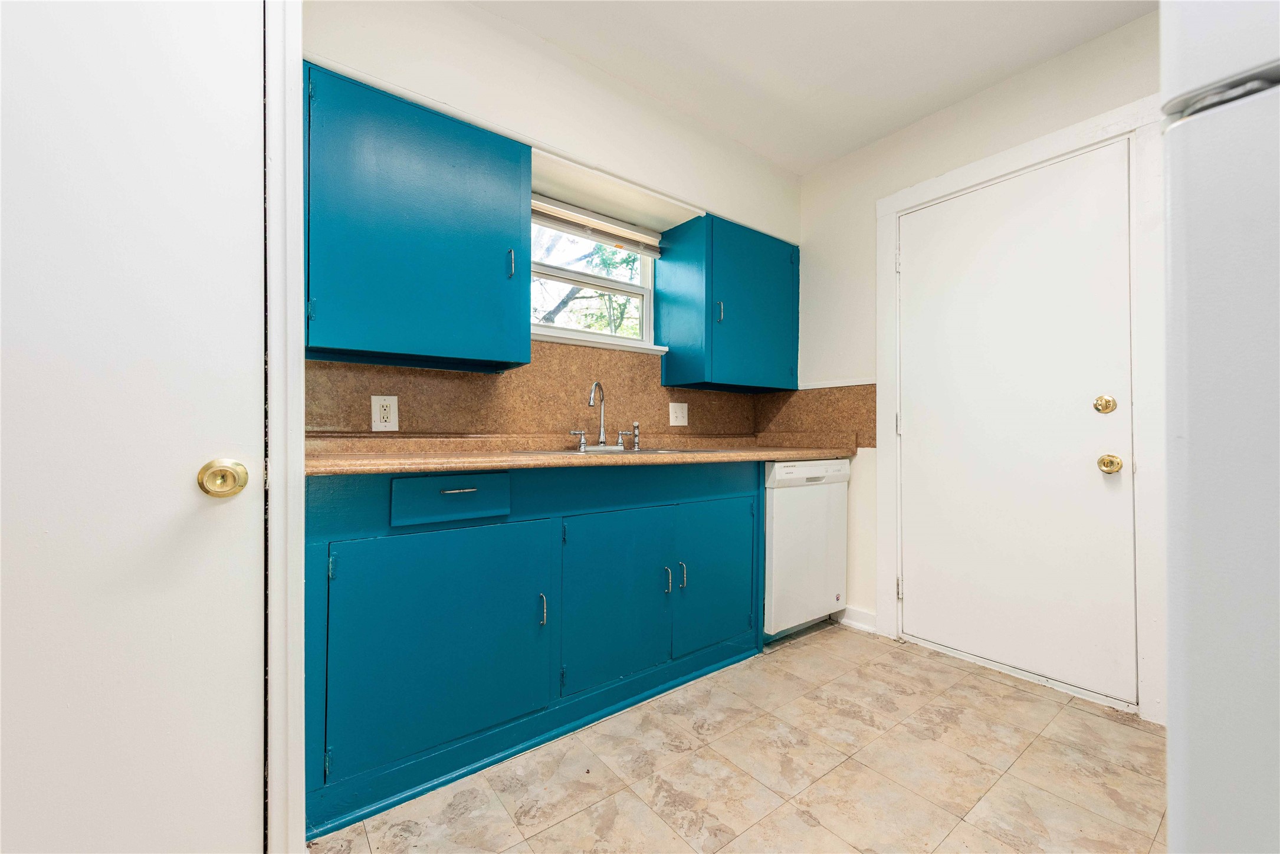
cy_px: 427
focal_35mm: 14
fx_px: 498
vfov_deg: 81.2
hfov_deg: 104.2
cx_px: 640
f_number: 7.1
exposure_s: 1/25
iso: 640
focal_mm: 14
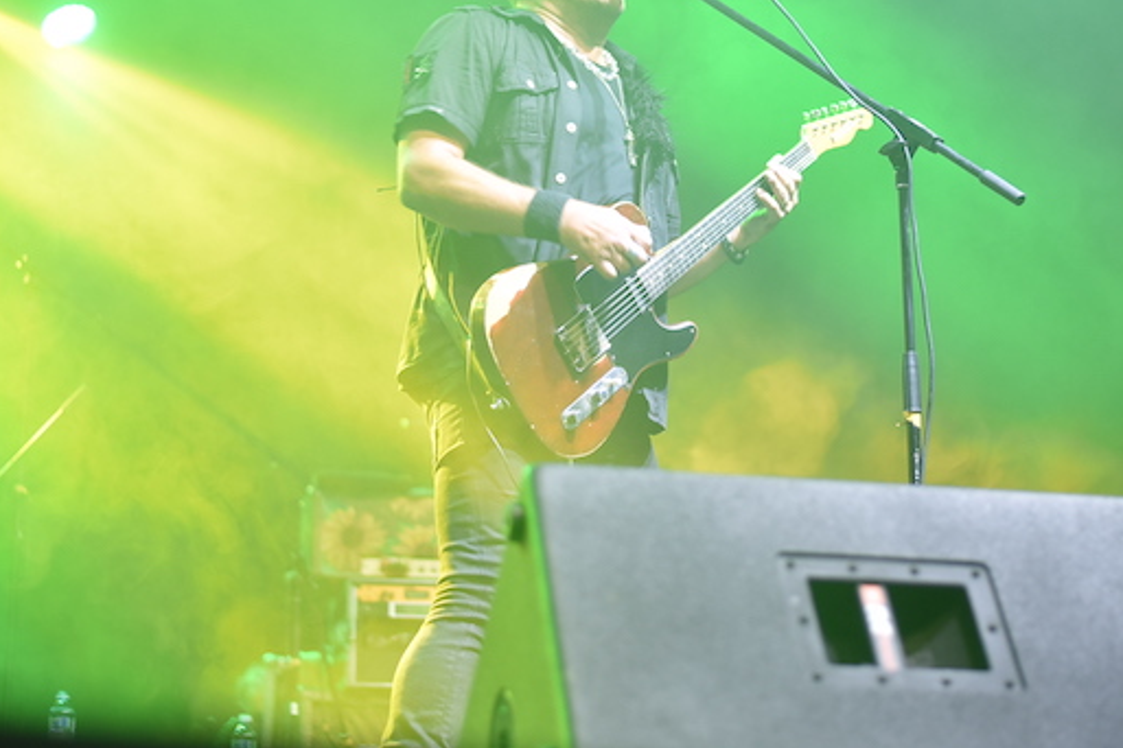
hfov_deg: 26.0
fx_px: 2433
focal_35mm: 78
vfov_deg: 17.5
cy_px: 266
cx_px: 637
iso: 800
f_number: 1.8
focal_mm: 50
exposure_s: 1/100
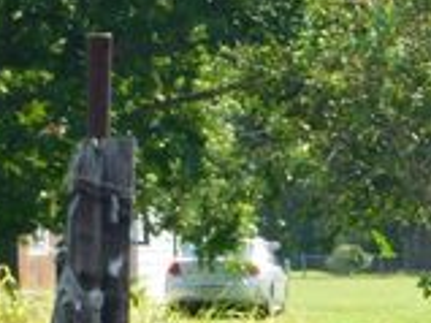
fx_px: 5785
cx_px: 550
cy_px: 493
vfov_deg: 3.2
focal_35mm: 465
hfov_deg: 4.3
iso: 125
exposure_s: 1/200
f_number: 5.1
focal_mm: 26.3
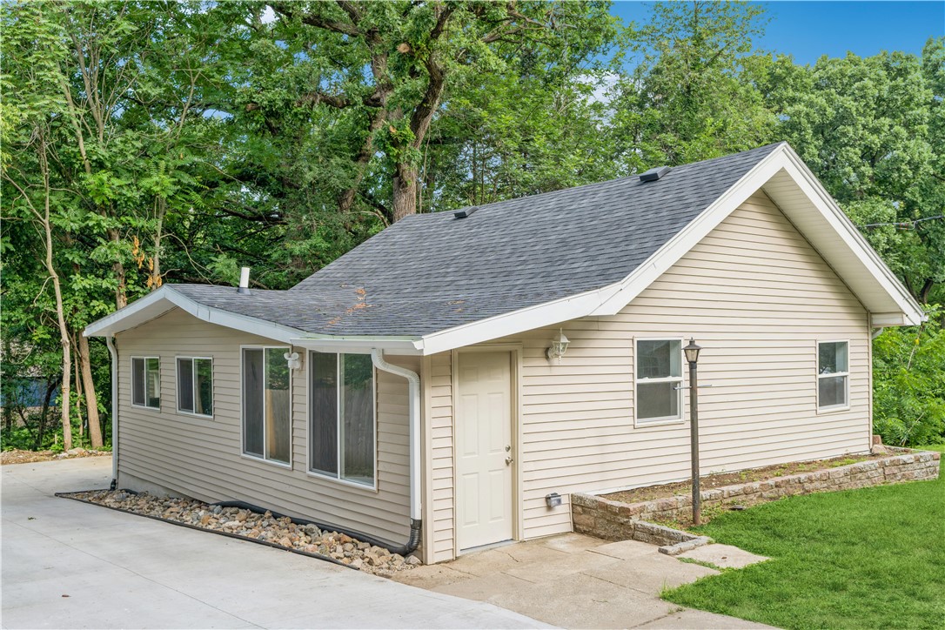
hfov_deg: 58.7
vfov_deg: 41.1
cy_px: 315
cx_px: 472
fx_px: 840
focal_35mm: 32
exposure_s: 1/60
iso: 200
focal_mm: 32
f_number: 8
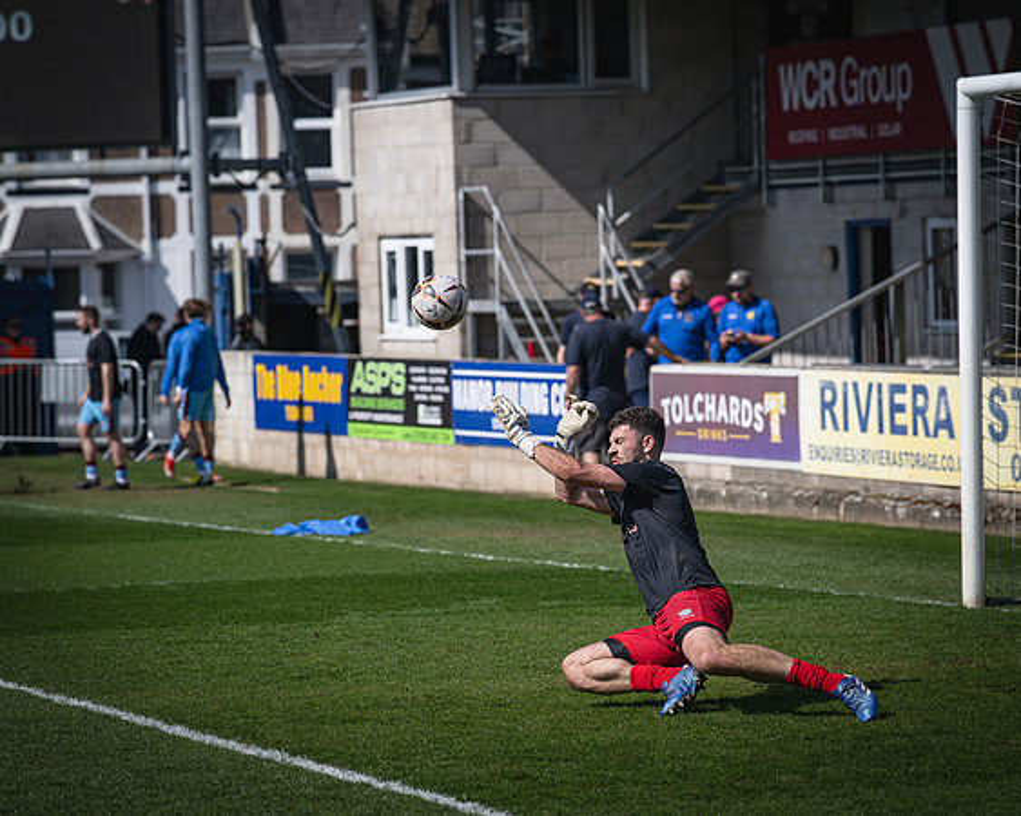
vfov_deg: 9.2
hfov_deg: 11.5
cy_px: 449
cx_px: 534
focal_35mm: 167
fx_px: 5055
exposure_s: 1/4000
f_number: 4
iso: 200
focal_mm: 135
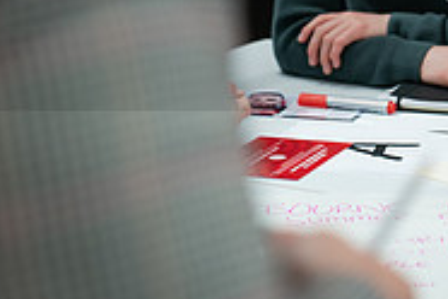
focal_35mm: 166
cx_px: 566
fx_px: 2066
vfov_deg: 8.1
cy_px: -129
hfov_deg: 12.1
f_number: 2.8
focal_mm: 52
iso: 800
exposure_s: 1/60
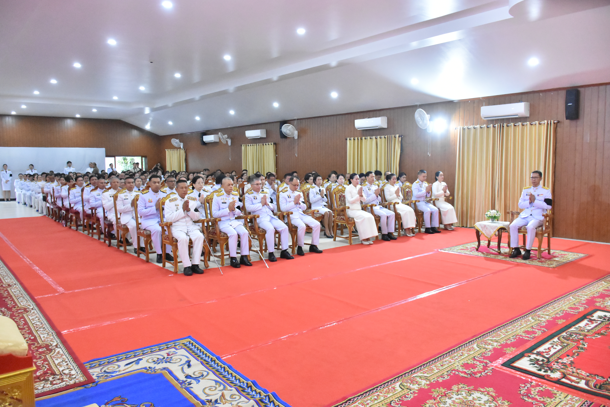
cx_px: 305
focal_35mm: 27
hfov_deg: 67.4
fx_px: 457
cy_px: 204
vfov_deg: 47.9
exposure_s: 1/250
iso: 6400
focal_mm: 18
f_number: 3.5
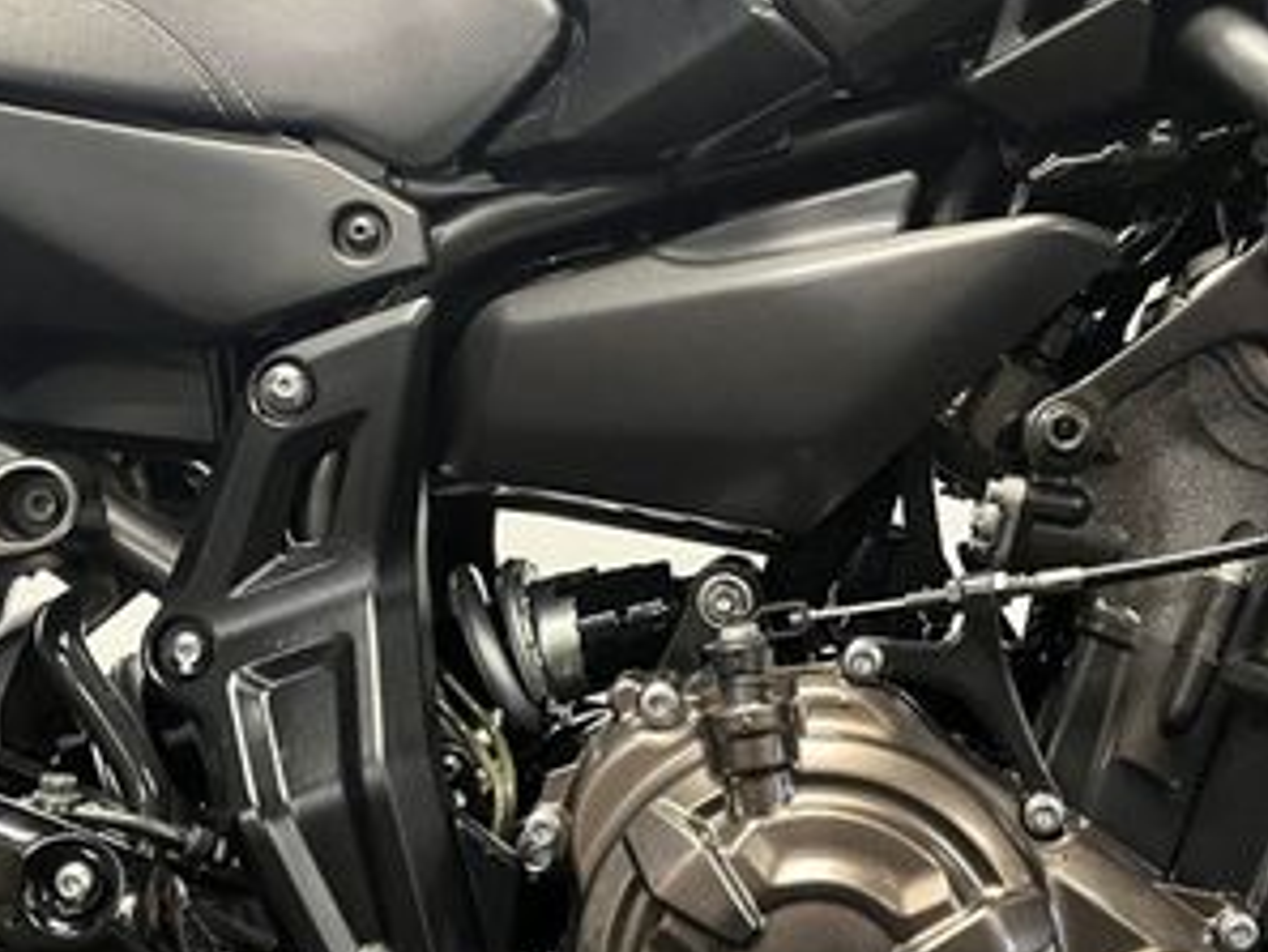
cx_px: 726
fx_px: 2052
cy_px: 529
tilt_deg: -6.1
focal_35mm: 56
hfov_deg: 34.3
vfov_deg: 26.1
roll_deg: -0.9
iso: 400
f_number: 1.6
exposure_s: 1/33
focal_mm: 5.1
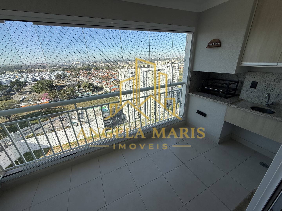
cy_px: 106
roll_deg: +3.4
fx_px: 114
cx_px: 141
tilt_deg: -21.9
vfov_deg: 85.7
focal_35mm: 14
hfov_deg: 102.1
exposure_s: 1/1368
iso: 50
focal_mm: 2.22
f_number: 2.2
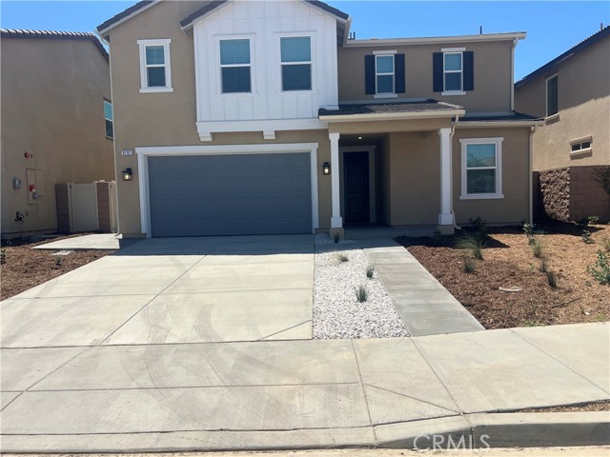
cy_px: 228
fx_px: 458
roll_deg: +1.9
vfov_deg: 53.1
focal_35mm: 26
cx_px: 305
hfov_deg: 67.3
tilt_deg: -2.1
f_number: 1.5
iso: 50
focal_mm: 5.7
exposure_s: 1/6211
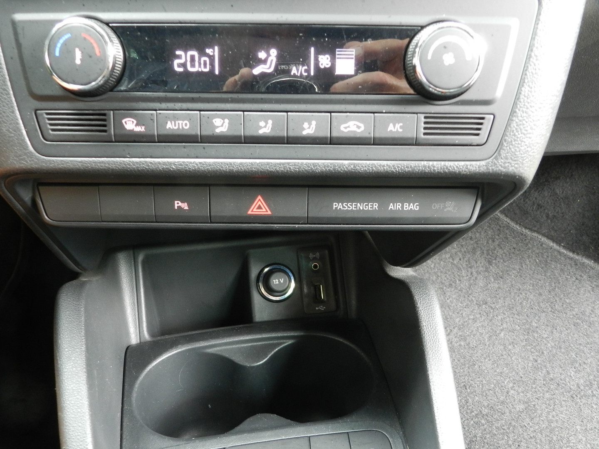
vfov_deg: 44.2
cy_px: 224
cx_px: 300
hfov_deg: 56.8
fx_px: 554
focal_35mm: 32
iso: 400
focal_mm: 5.6
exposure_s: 1/10
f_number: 3.7
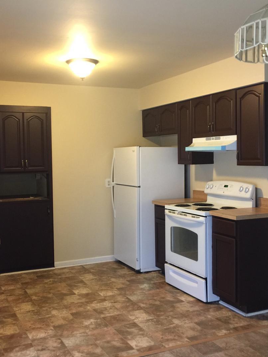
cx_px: 117
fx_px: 403
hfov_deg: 36.8
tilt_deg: -2.6
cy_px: 178
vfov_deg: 47.9
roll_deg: -0.6
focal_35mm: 39
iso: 64
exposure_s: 1/4
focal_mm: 4.15
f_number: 2.2
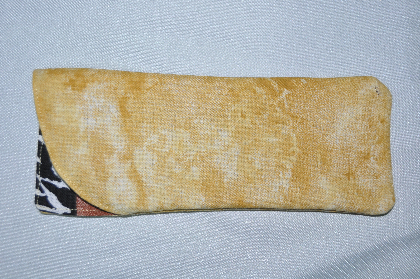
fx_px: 664
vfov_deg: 23.7
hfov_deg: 35.1
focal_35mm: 57
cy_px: 140
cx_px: 210
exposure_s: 1/60
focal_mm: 38
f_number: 4.8
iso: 800
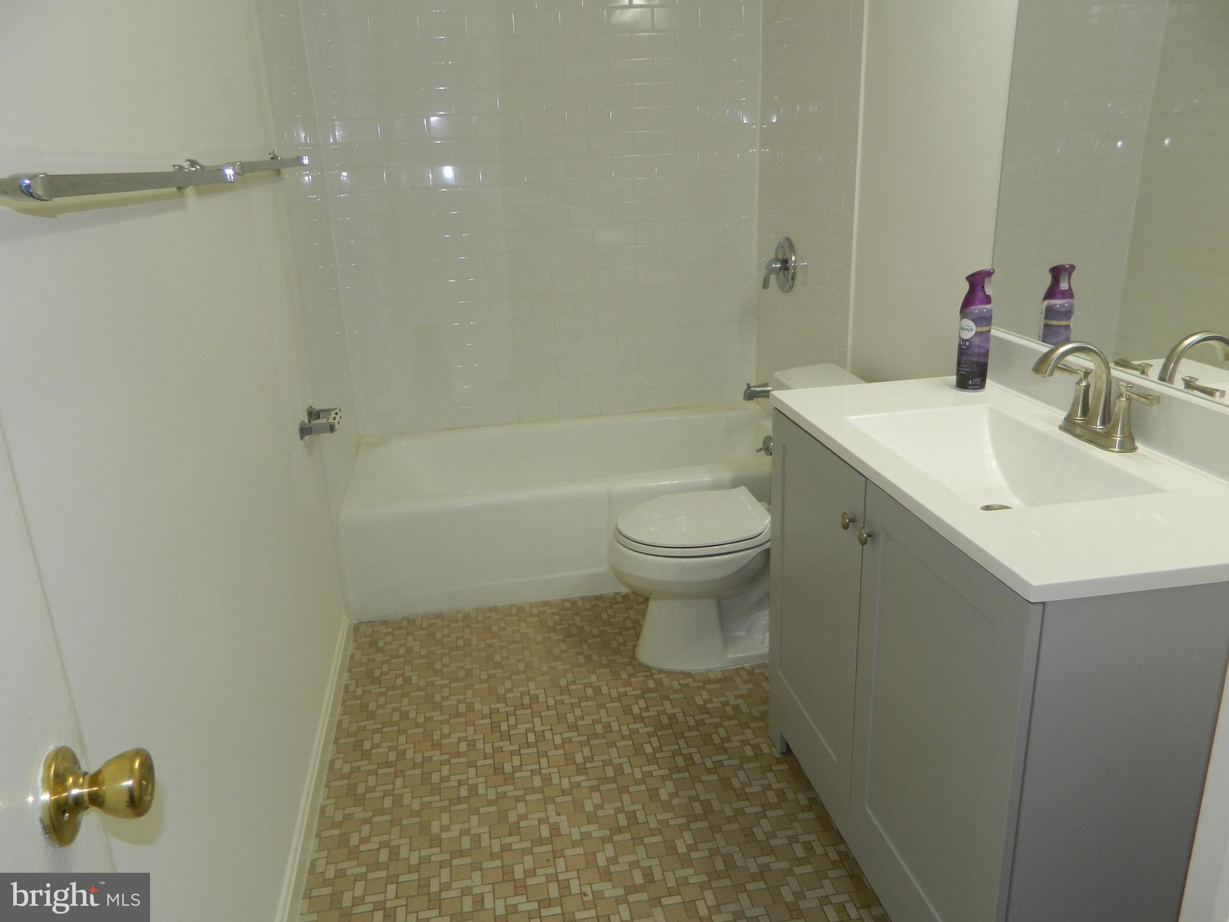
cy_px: 461
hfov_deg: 69.4
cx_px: 614
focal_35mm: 25
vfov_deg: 54.9
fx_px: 888
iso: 80
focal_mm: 4.5
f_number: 3.1
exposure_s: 1/40
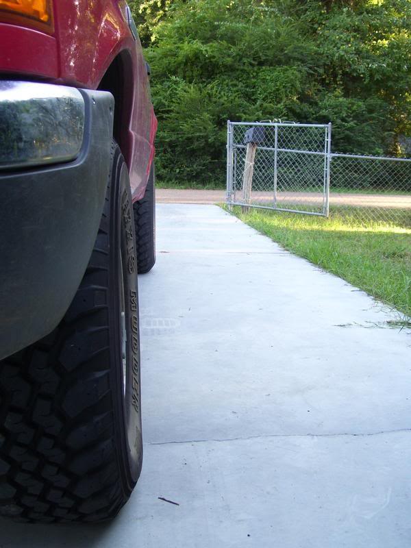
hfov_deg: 31.5
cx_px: 206
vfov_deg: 41.2
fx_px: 728
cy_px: 274
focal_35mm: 46
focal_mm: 7.6
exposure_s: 1/45
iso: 80
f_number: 3
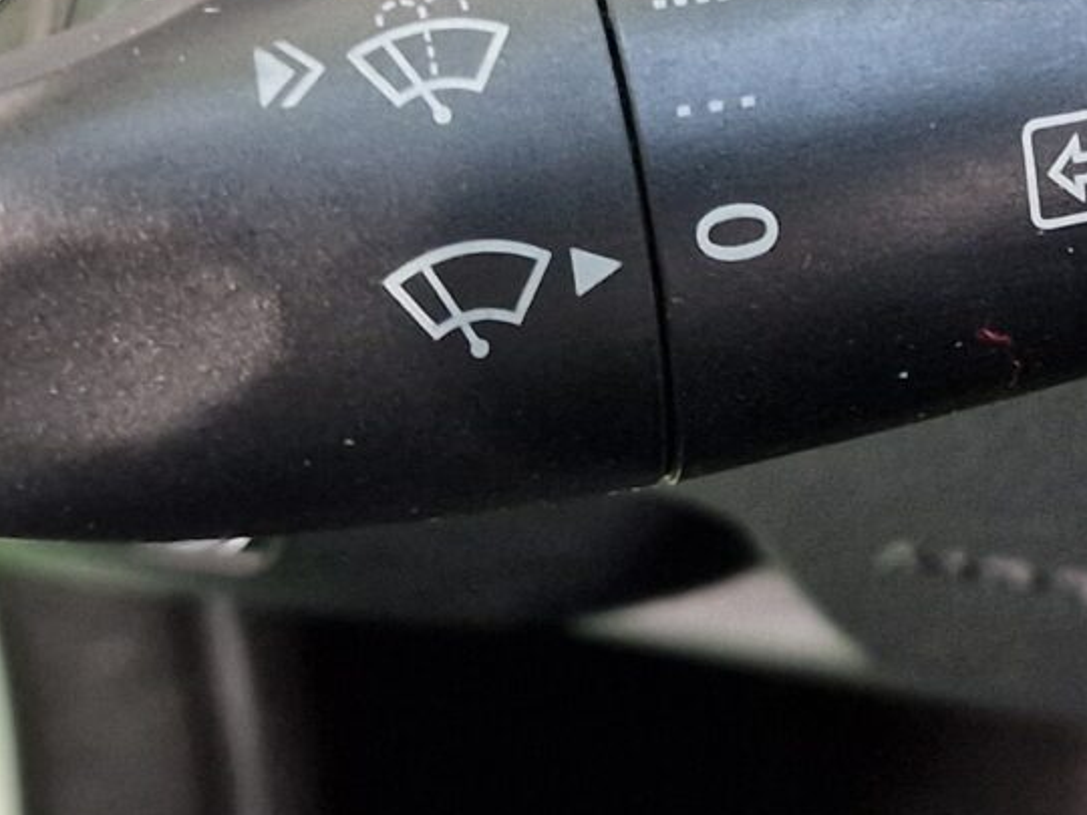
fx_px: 3423
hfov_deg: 17.4
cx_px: 1236
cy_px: -30
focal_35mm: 109
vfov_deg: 13.4
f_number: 1.8
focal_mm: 6.4
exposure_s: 1/33
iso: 500
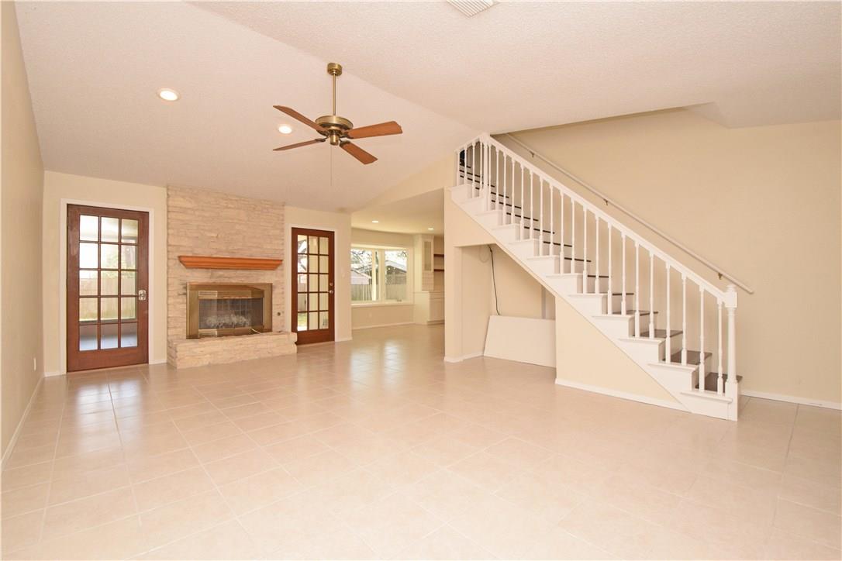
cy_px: 280
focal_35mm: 15
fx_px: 351
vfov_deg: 77.3
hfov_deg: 100.4
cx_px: 421
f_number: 8
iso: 1600
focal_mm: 10
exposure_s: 1/125
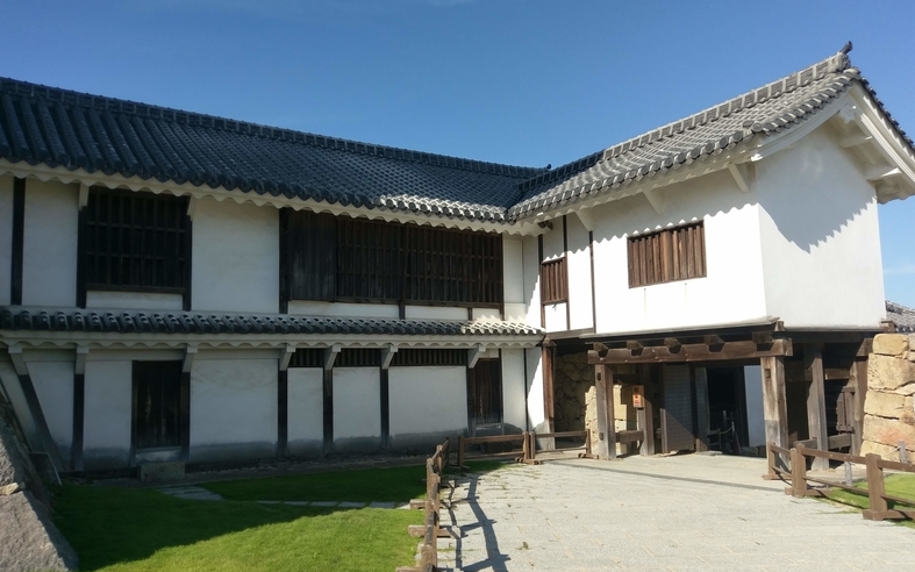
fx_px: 698
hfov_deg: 66.5
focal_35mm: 28
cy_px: 310
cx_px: 453
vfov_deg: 44.5
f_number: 1.8
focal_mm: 4.58
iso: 100
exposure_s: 1/3000
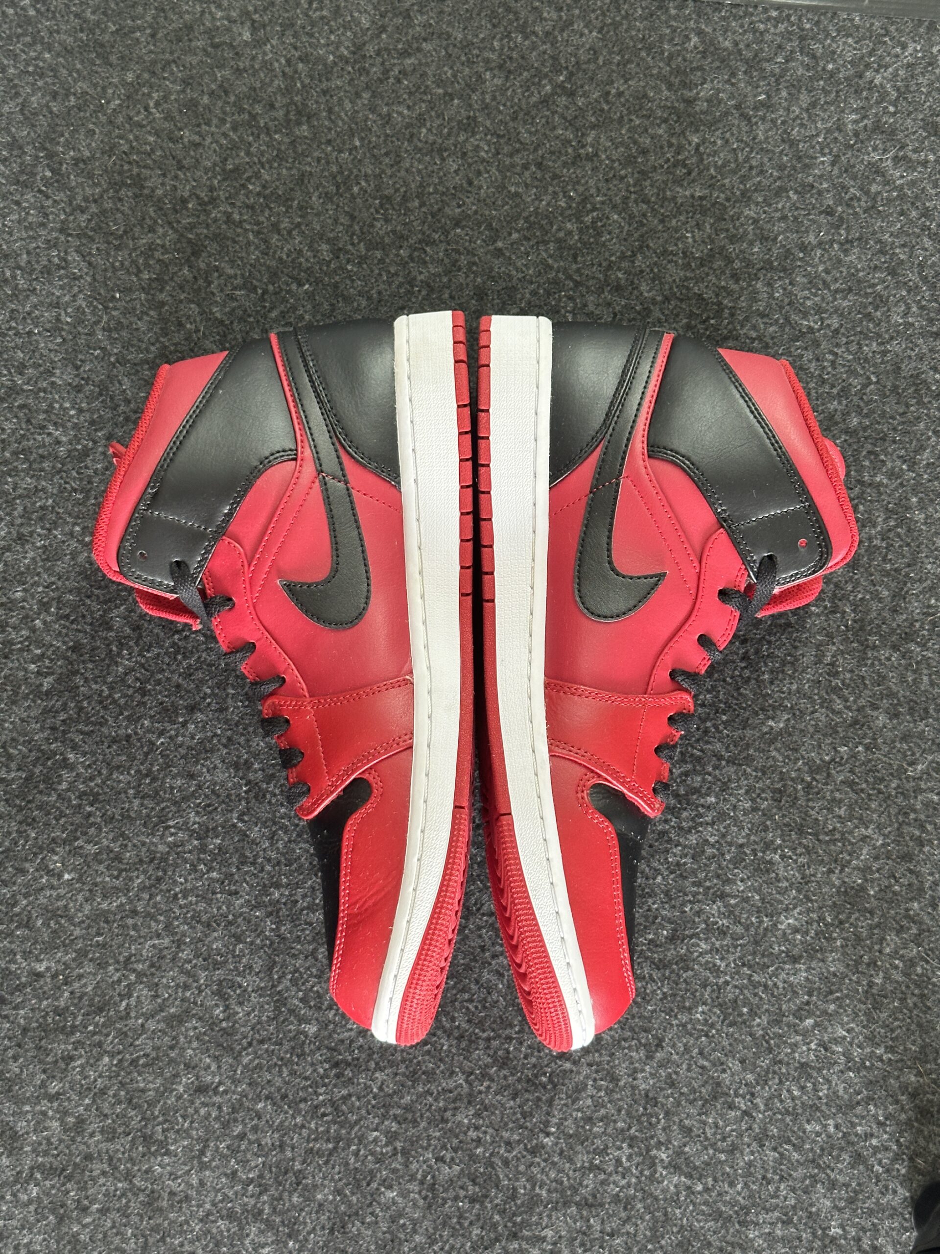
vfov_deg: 39.7
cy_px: 627
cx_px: 470
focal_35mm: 48
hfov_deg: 30.3
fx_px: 1738
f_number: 1.78
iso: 200
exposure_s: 1/33
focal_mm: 6.86
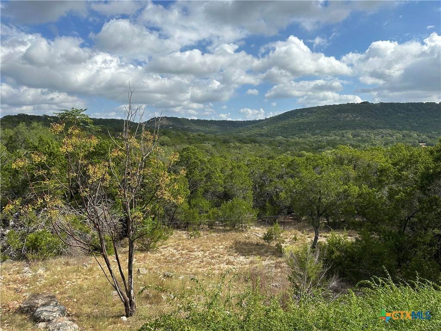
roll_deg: +0.1
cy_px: 166
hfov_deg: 71.6
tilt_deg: -6.1
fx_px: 306
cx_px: 220
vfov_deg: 56.8
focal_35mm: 24
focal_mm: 6.86
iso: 80
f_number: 1.78
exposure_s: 1/5263
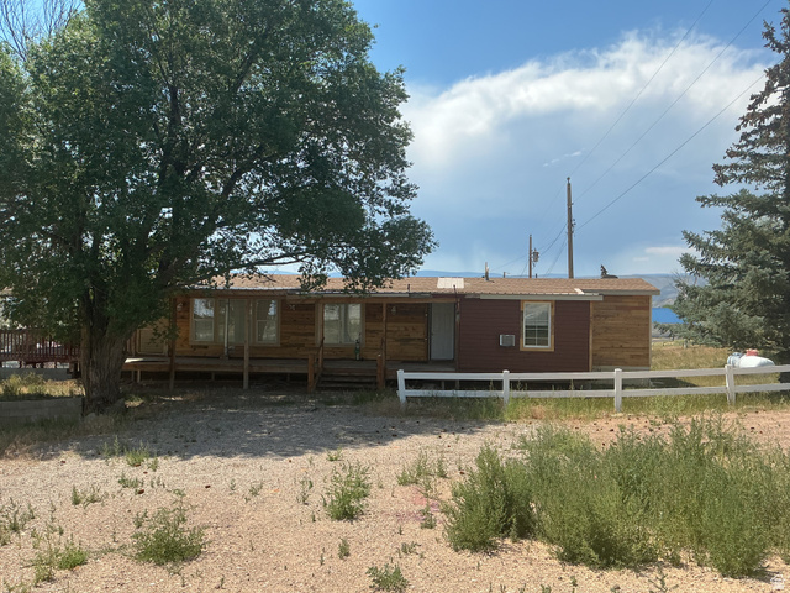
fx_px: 662
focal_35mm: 29
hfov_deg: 61.7
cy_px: 296
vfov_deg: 48.2
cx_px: 395
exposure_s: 1/2058
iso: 25
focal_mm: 3
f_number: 1.8
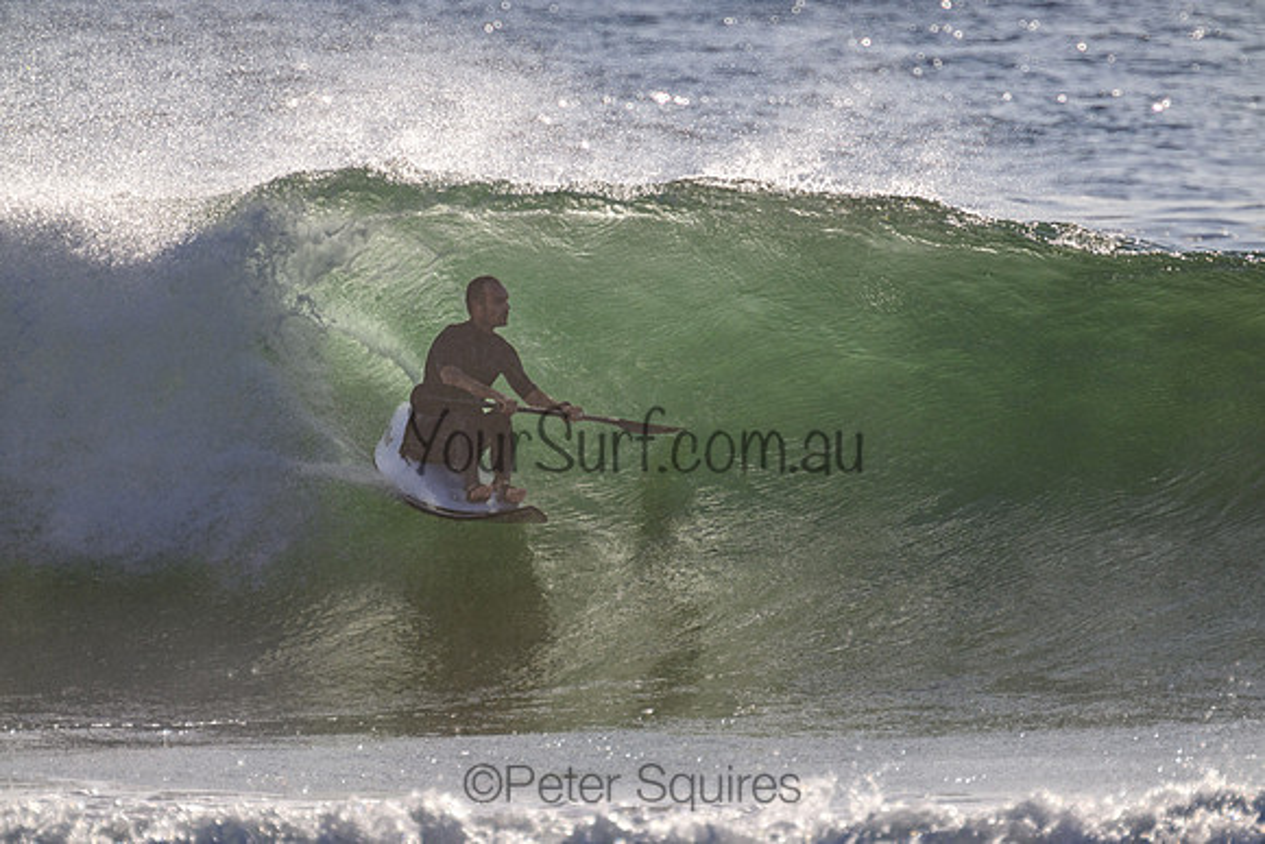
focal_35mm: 800
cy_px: 422
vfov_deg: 1.7
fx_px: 28116
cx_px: 632
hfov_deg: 2.6
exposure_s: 1/2000
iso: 900
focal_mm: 800
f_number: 11
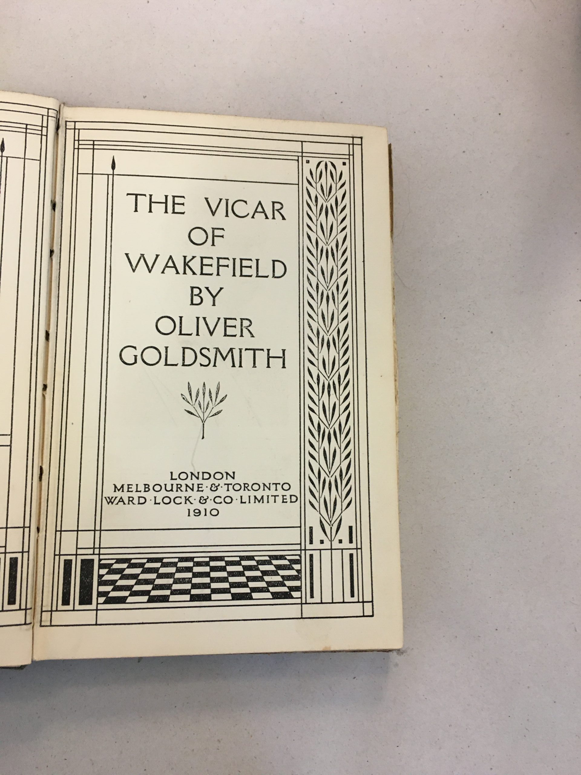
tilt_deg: -78.7
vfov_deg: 61.7
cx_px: 290
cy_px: 388
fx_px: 649
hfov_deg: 48.2
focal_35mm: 29
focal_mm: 4.15
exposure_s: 1/33
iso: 125
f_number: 2.2
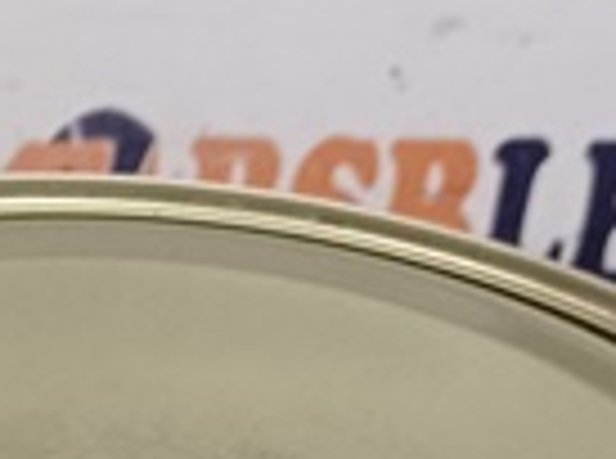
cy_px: 981
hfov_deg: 9.0
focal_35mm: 210
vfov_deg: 6.8
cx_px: -531
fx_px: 3727
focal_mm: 4.7
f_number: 1.79
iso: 222
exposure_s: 1/60
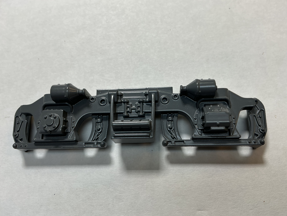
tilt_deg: -71.4
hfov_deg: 61.7
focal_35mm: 29
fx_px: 240
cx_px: 144
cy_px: 108
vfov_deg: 48.2
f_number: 1.8
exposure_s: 1/122
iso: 16
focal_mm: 3
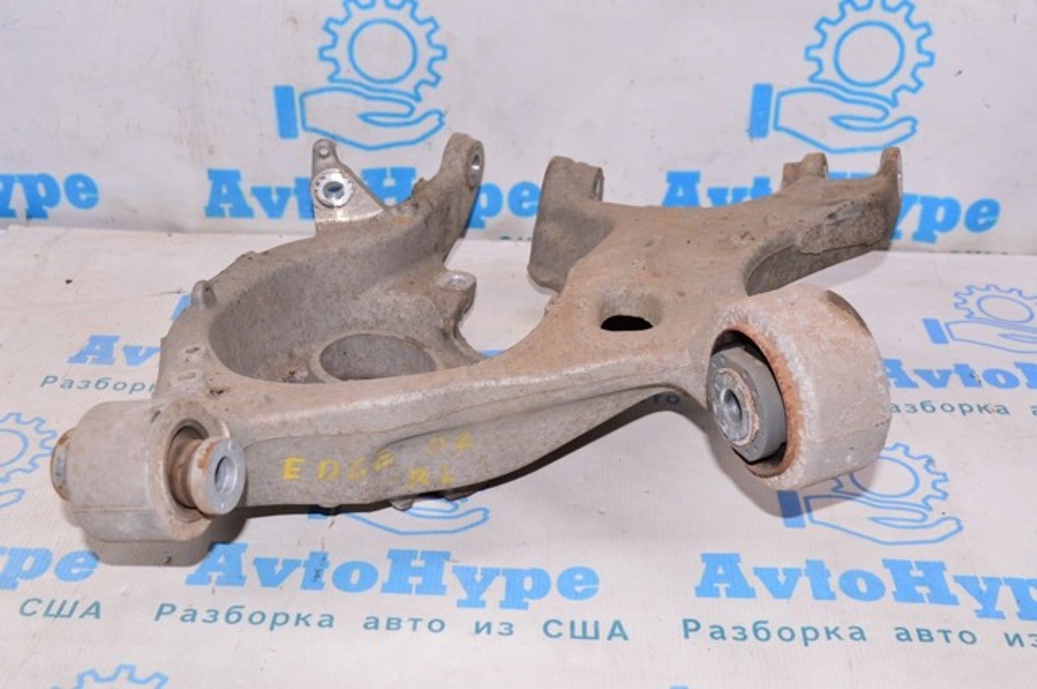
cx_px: 518
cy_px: 344
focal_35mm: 45
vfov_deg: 29.8
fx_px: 1295
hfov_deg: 43.7
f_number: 8
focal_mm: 30
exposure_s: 1/200
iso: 1600
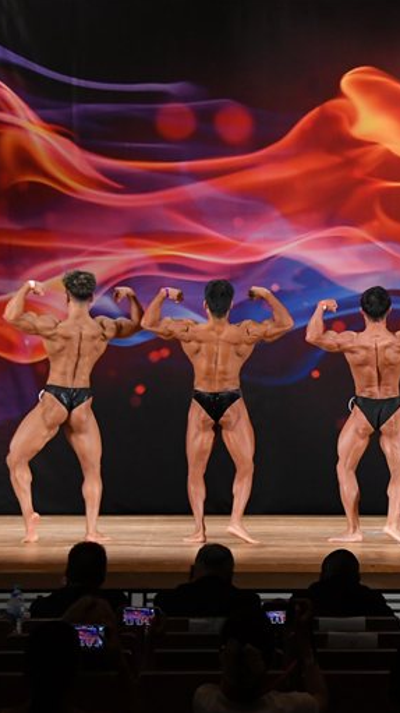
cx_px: 436
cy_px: 356
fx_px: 3058
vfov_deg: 13.3
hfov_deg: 7.4
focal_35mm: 162
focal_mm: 68
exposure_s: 1/400
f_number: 5.6
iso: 3200
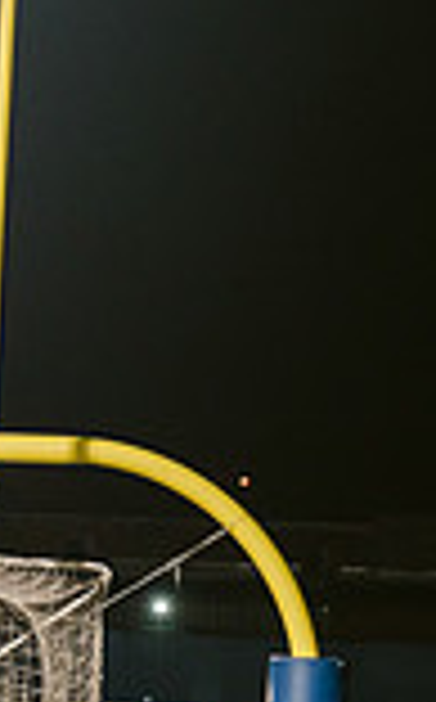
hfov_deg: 4.7
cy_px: 709
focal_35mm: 266
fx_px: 5076
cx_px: -850
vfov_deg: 7.9
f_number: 4.5
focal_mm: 70
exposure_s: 1/200
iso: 2500
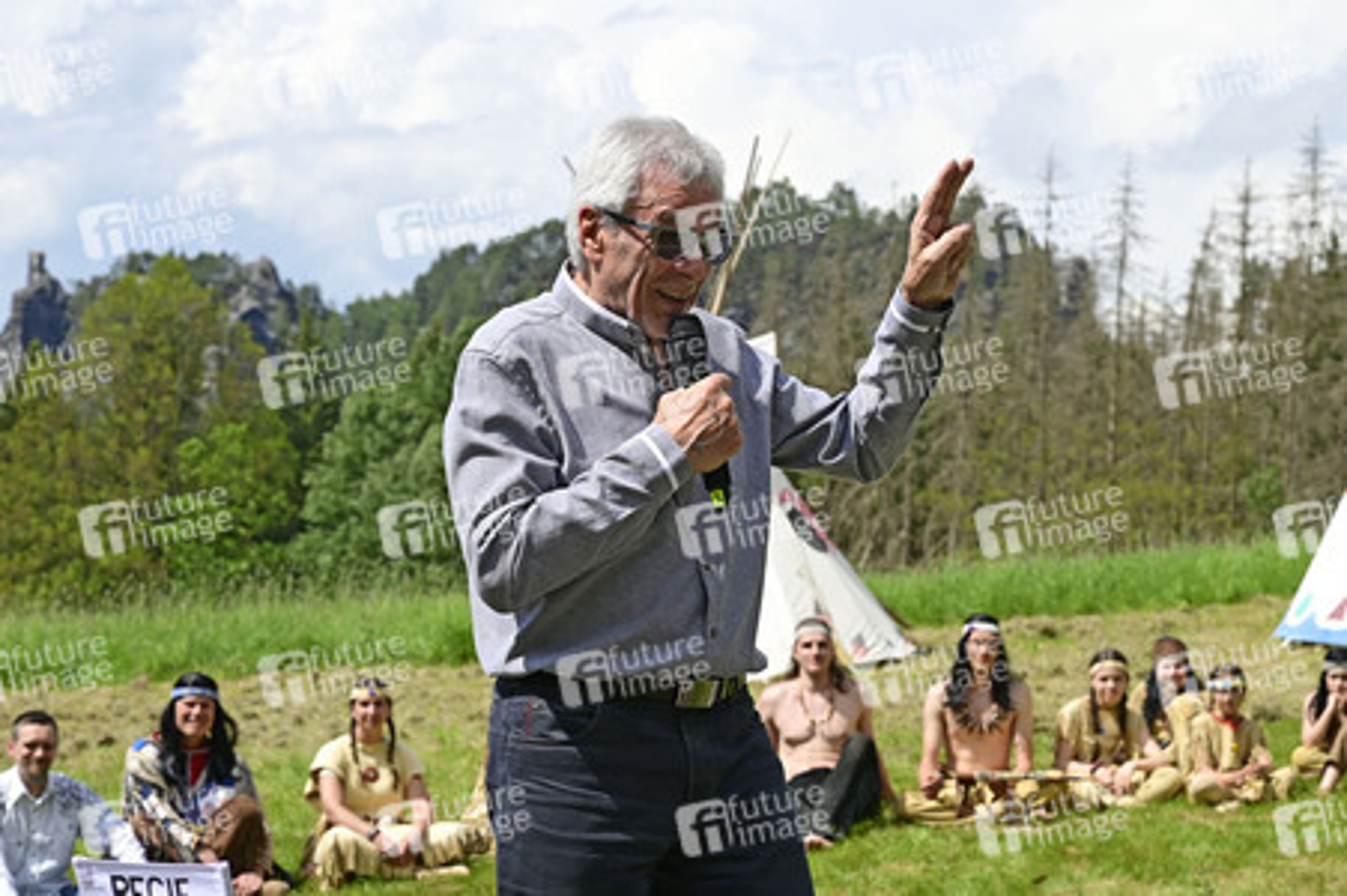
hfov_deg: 30.5
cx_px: 674
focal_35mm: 66
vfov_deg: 20.6
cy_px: 448
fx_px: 2468
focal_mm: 66
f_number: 8
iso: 125
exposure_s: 1/400
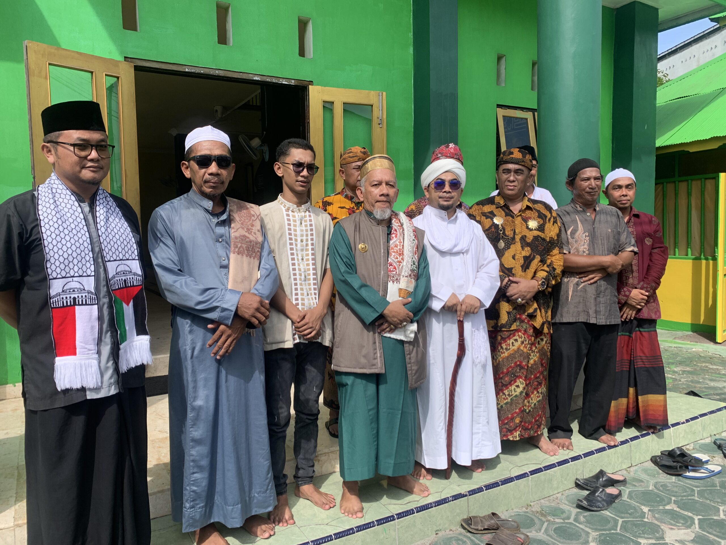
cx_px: 363
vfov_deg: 53.1
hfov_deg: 67.3
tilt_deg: -3.3
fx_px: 545
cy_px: 272
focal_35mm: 26
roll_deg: +1.5
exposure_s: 1/1406
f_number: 1.8
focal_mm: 4.25
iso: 25
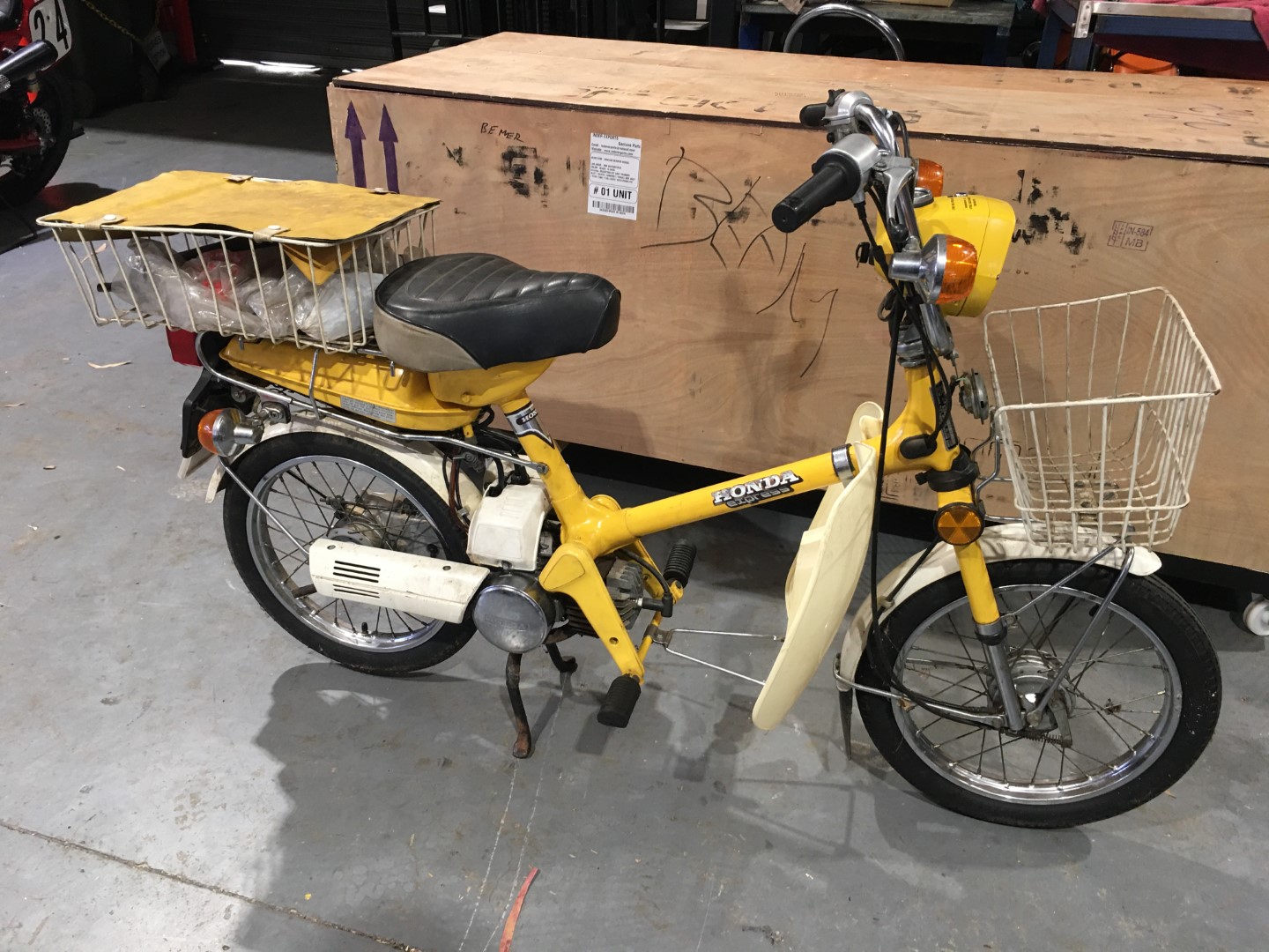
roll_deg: -1.2
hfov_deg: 61.7
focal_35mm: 29
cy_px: 476
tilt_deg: -27.2
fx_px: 1063
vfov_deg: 48.2
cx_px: 634
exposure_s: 1/17
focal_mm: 4.15
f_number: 2.2
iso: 64
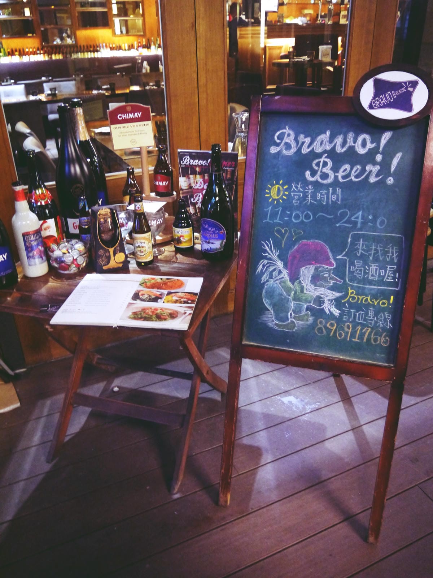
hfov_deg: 49.7
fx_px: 467
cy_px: 289
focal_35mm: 28
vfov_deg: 63.4
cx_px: 216
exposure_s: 1/8
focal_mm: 14
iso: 1600
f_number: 3.5
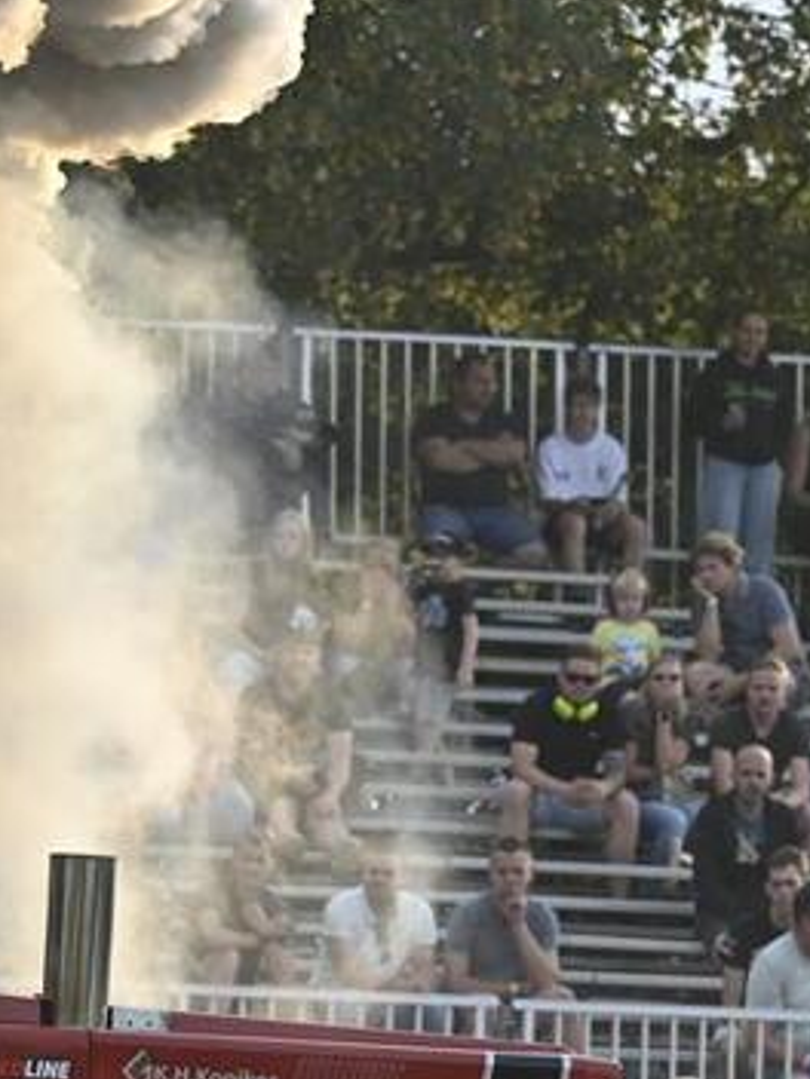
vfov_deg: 3.8
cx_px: 184
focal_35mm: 515
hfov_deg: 2.9
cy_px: 936
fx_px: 16068
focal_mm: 190
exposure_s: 1/500
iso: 320
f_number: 5
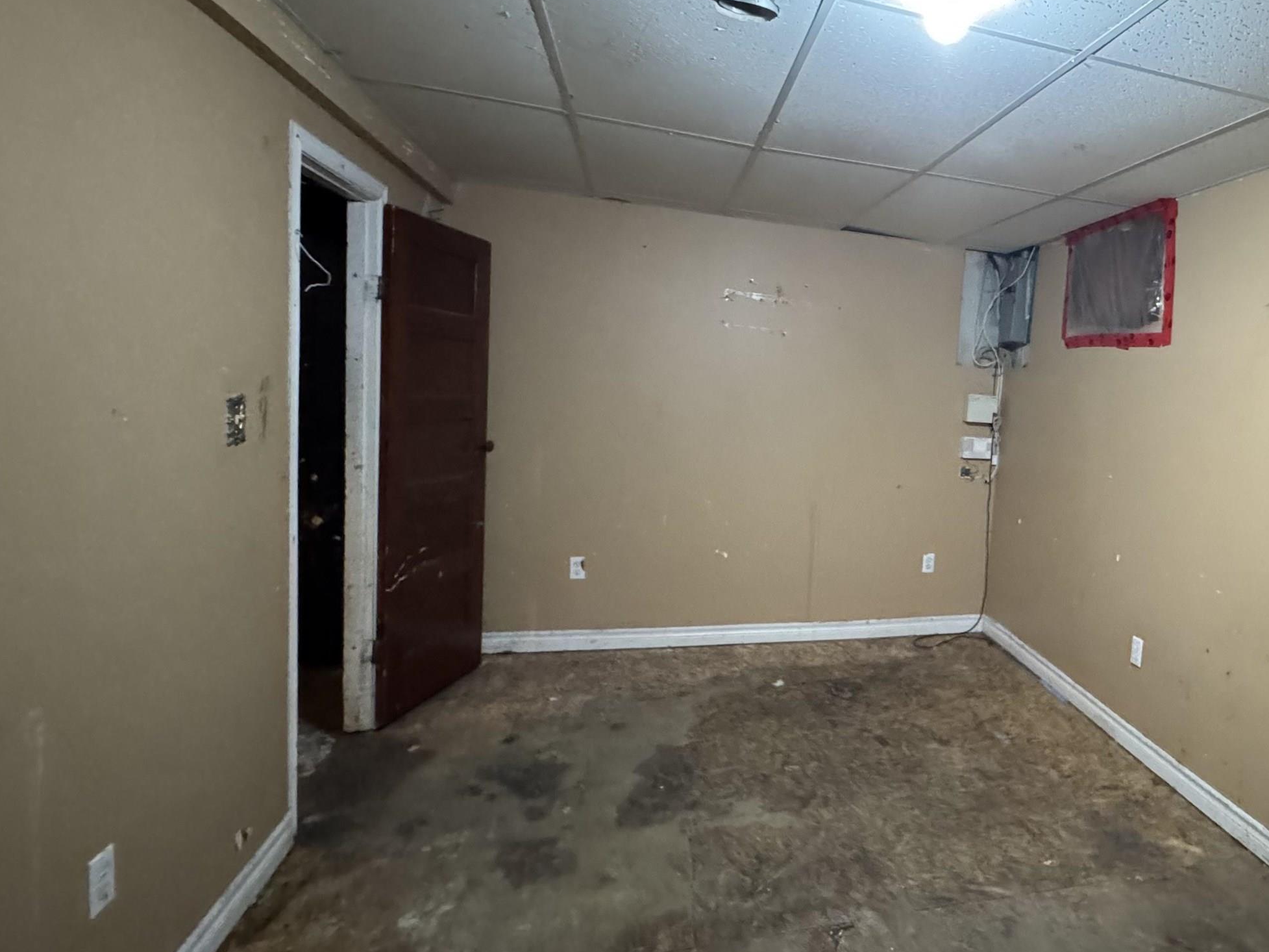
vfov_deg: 61.1
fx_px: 806
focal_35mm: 22
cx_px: 943
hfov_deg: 71.5
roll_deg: -4.0
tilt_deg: -3.0
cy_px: 458
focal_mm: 2.22
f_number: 2.2
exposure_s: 1/40
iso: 1250
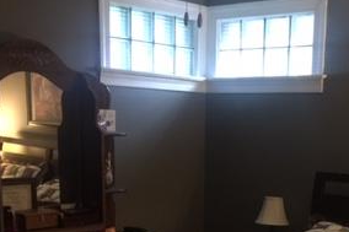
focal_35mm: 68
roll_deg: -1.9
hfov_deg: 29.5
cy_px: 287
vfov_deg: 18.8
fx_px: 659
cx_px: 233
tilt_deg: -14.2
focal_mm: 4.15
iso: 100
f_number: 2.2
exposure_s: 1/4
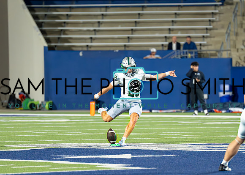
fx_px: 2932
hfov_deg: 4.8
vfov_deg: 3.4
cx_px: 133
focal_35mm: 421
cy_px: 93
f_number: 2.8
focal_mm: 200
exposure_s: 1/1600
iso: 3200
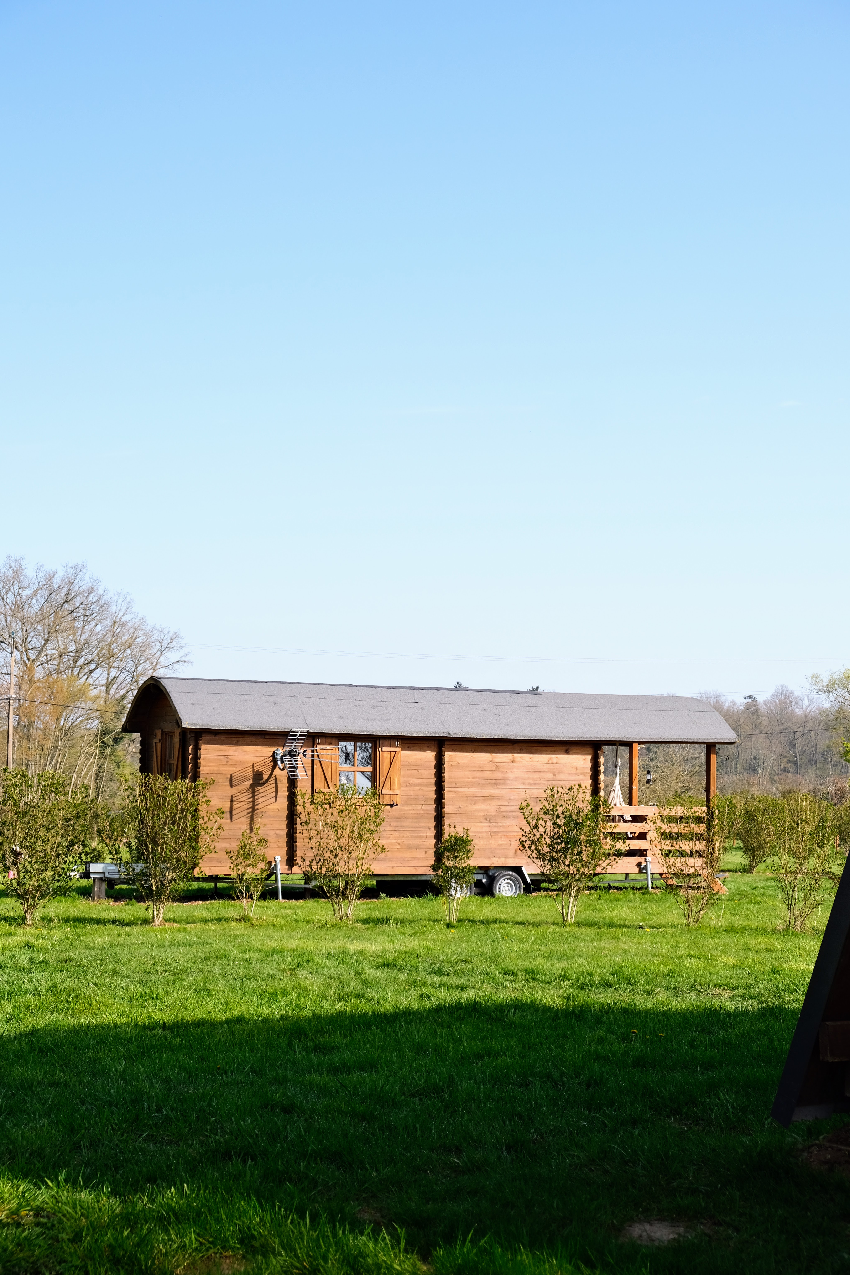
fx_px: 2019
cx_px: 432
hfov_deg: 23.8
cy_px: 633
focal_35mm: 57
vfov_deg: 35.1
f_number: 5.6
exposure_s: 1/680
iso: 320
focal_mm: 37.4
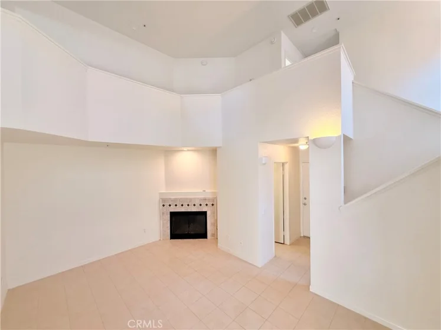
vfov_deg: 85.7
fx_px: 178
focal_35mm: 14
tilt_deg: -0.4
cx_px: 220
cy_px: 165
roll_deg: -0.2
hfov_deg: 102.1
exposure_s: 1/120
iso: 200
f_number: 2.2
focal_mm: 2.22
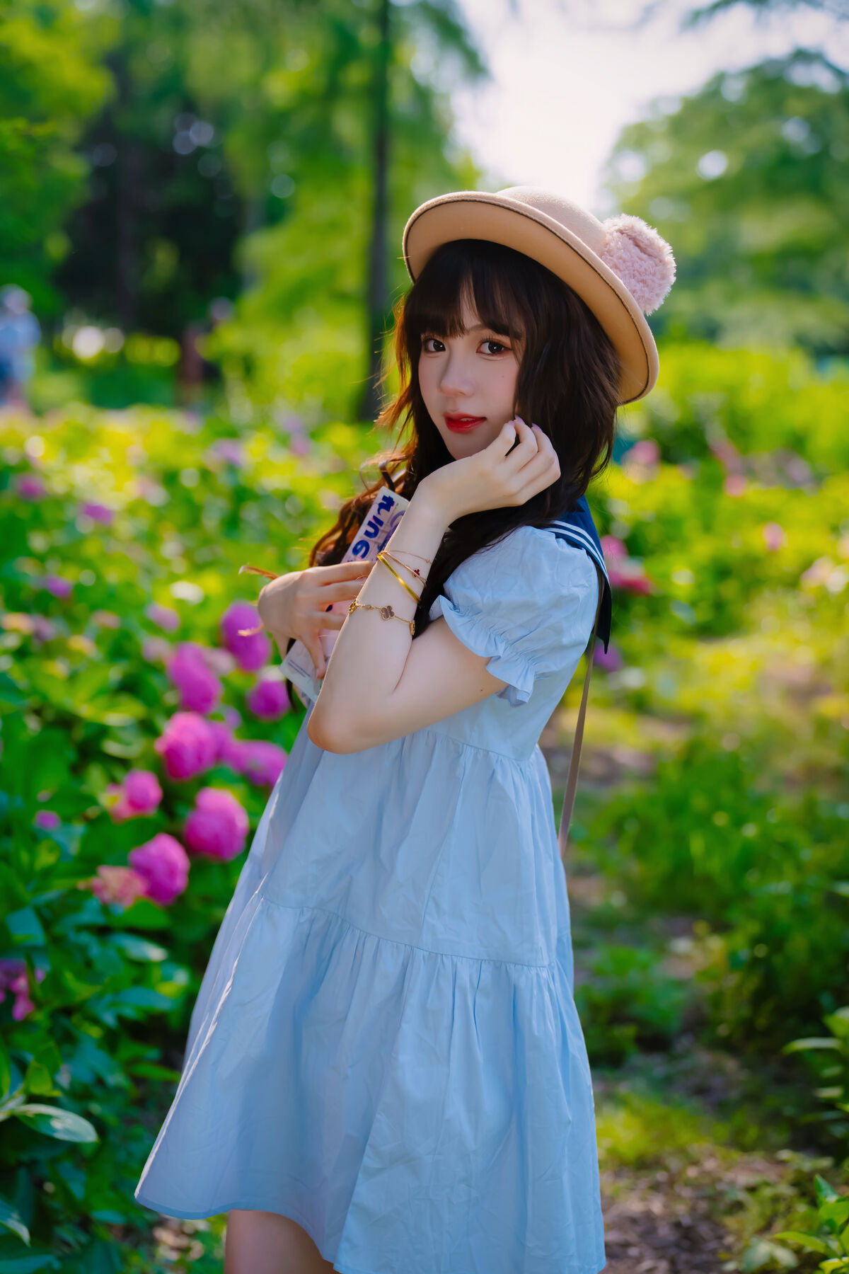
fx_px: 2335
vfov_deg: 30.5
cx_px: 424
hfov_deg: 20.6
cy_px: 637
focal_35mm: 66
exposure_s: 1/800
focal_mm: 66
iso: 100
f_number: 2.8
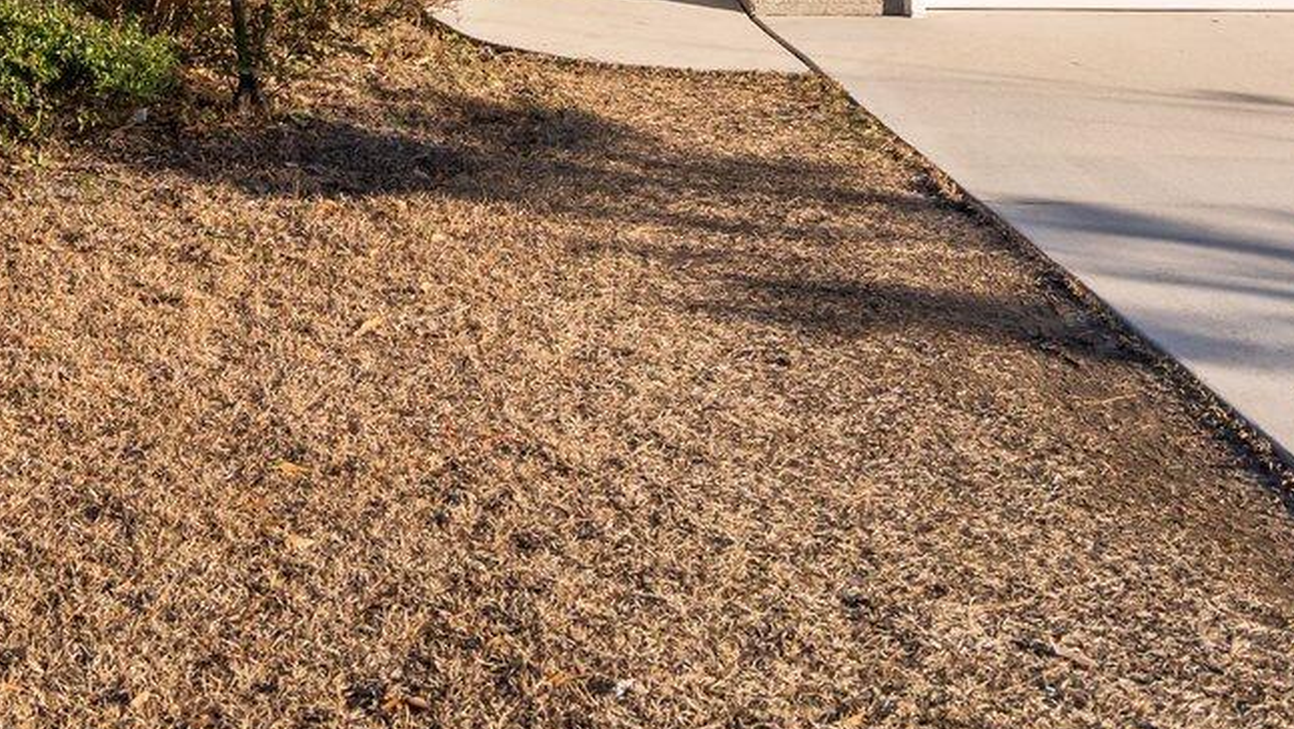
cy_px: -474
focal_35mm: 73
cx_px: 136
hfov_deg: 27.9
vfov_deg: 14.9
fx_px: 2506
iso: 250
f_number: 4
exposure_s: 1/2500
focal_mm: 22
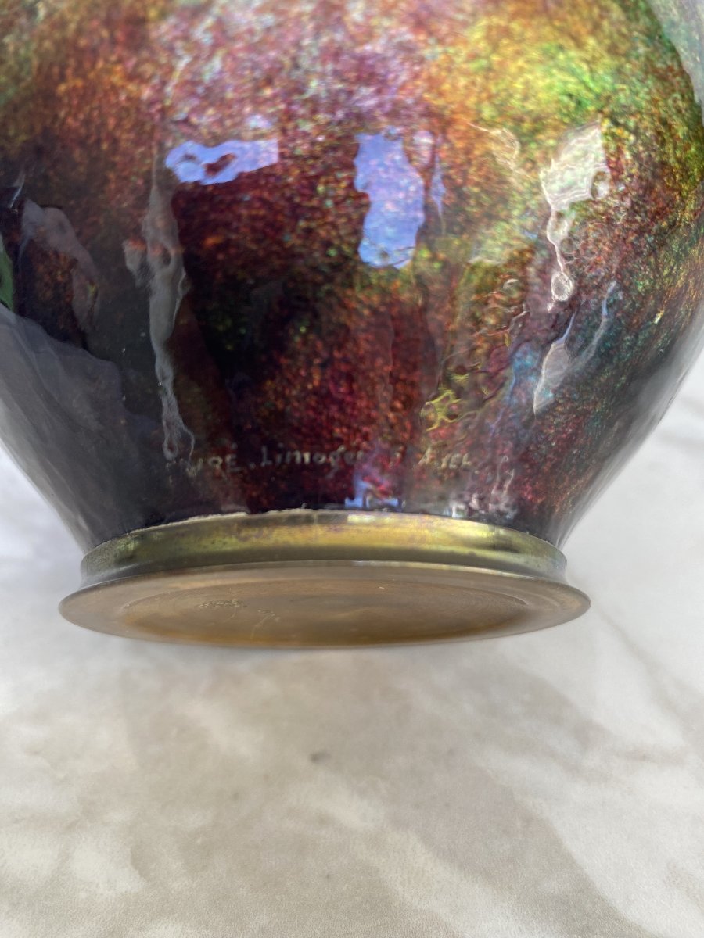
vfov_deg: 69.4
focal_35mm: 25
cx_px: 352
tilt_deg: -40.0
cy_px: 469
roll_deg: +3.7
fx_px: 678
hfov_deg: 54.9
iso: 125
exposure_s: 1/112
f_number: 1.8
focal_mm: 4.25
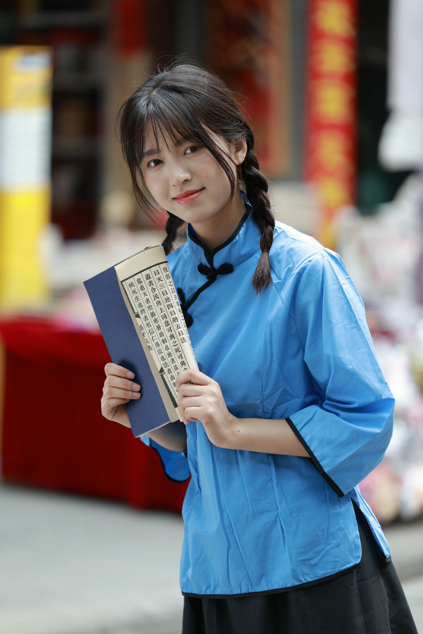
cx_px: 212
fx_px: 2855
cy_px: 317
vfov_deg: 12.7
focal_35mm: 162
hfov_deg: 8.5
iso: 125
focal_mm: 163
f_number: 2.8
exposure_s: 1/100
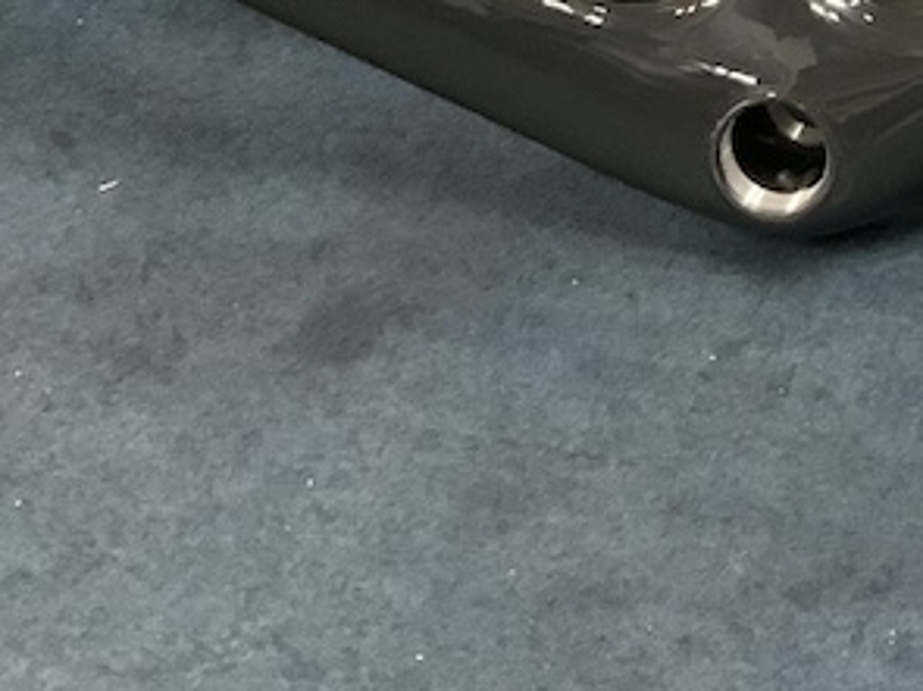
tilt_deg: -30.6
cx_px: 1223
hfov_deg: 15.8
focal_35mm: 118
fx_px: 3145
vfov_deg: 11.4
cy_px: -644
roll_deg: -1.0
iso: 250
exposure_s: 1/33
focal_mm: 3
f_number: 1.8
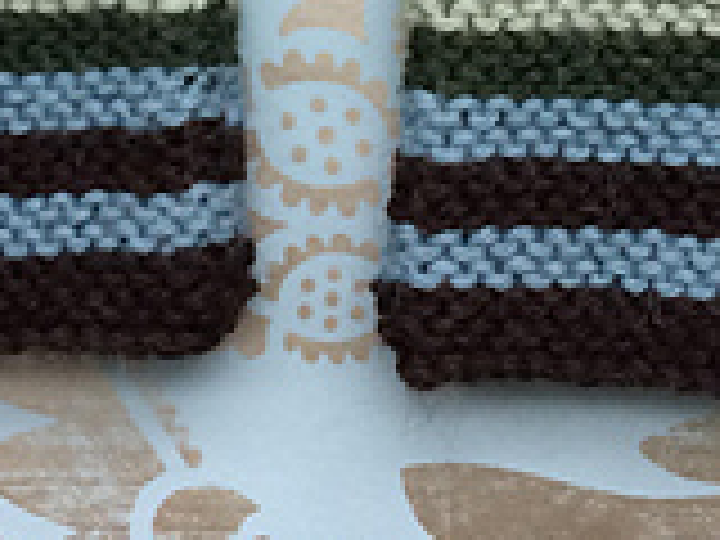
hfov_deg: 17.0
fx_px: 2413
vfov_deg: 11.9
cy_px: -400
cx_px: 320
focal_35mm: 116
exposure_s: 1/30
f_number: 2.2
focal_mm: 4.15
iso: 100
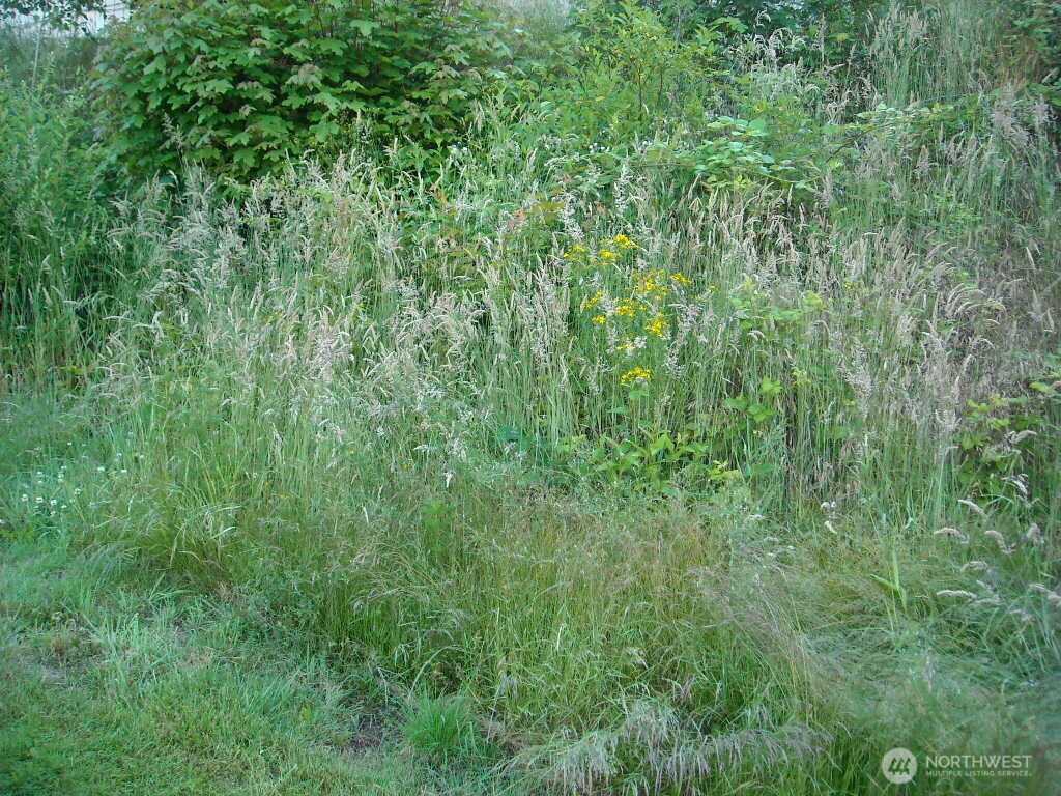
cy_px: 398
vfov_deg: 40.7
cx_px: 530
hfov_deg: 52.6
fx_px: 1073
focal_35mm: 35
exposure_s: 1/161
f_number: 2.8
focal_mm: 5.7
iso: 237
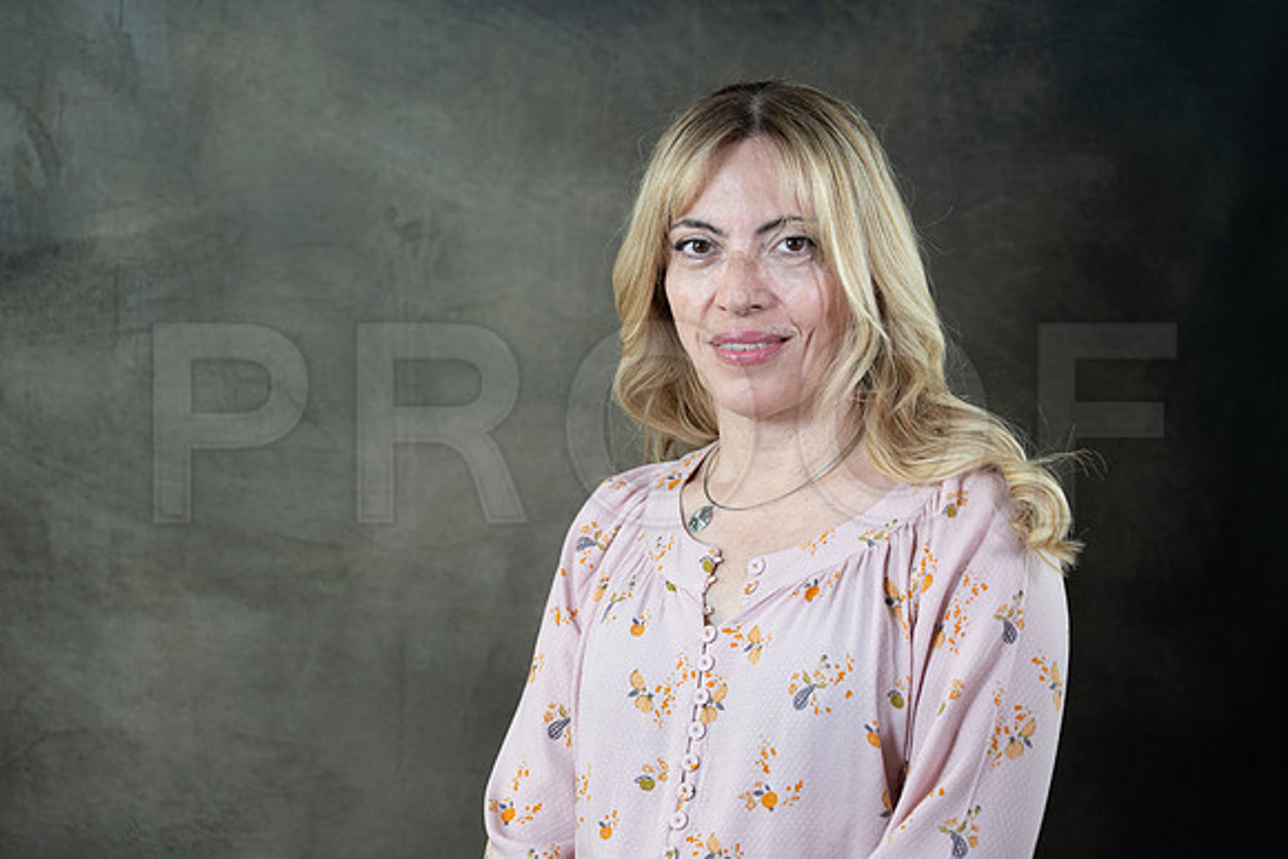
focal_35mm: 105
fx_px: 3757
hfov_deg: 19.5
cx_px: 644
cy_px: 430
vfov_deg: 13.0
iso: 500
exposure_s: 1/100
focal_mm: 105
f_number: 4
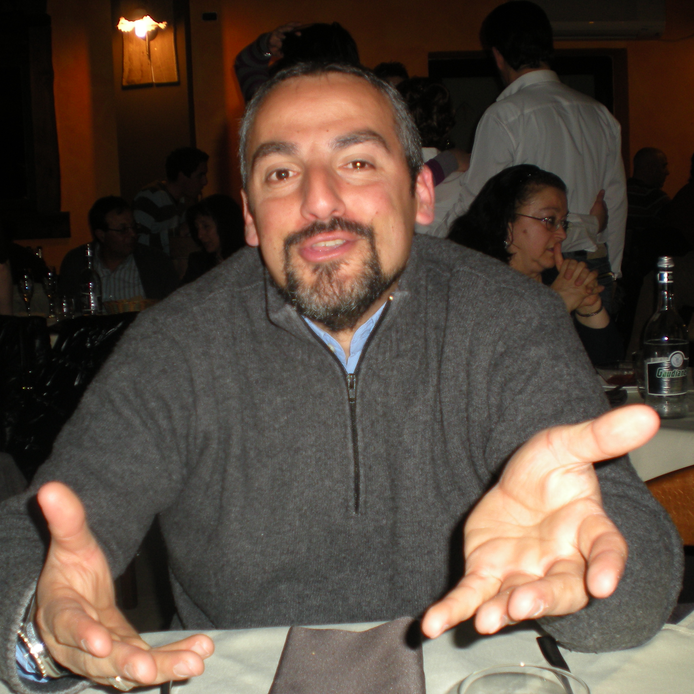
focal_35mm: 45
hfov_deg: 37.6
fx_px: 1021
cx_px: 353
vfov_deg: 37.6
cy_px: 346
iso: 87
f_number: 3.1
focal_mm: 6.3
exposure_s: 1/60
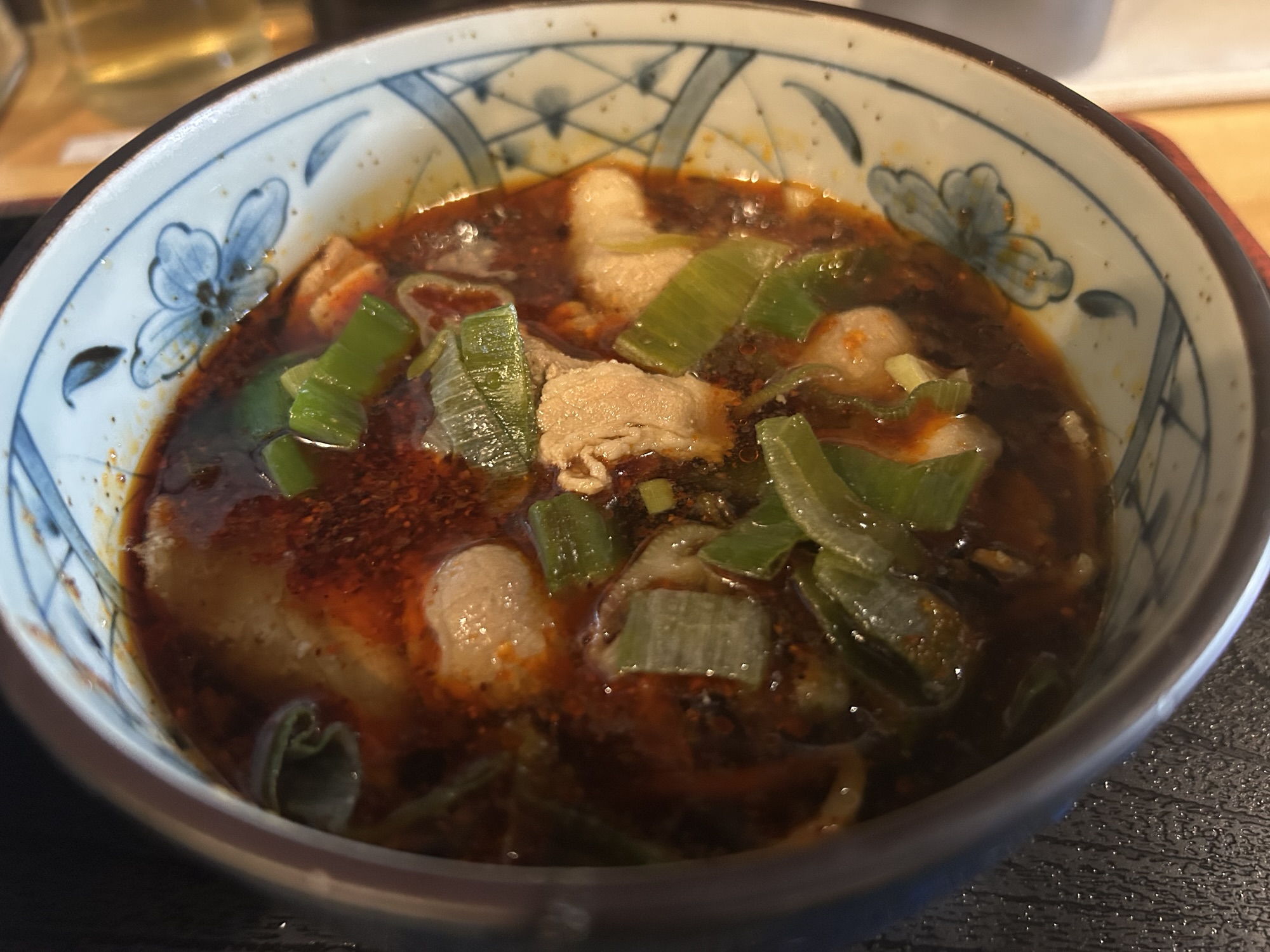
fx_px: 954
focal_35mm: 26
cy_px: 476
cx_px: 635
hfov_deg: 67.3
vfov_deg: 53.1
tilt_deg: -48.5
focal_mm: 5.7
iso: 500
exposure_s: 1/25
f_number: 1.5
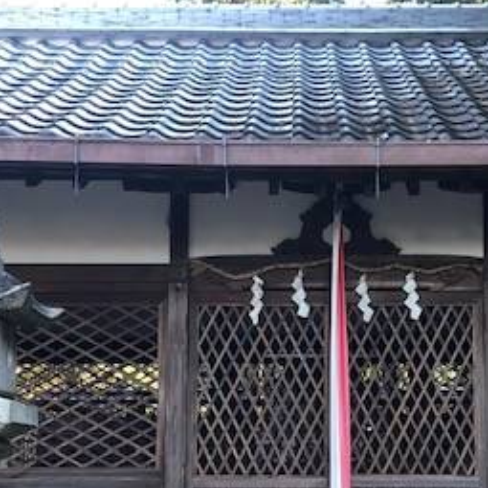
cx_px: 329
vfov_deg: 27.3
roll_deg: +0.8
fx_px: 989
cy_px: 375
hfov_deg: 27.5
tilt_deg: +6.3
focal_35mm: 62
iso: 25
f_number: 1.8
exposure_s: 1/40
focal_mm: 3.99
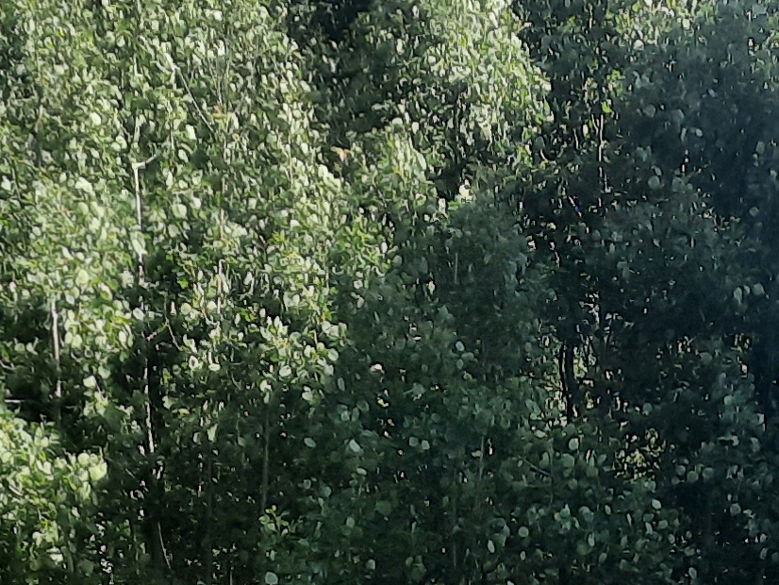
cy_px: 1353
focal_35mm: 121
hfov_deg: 16.3
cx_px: 496
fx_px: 2724
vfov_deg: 10.7
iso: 32
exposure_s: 1/567
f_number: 2
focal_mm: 4.6
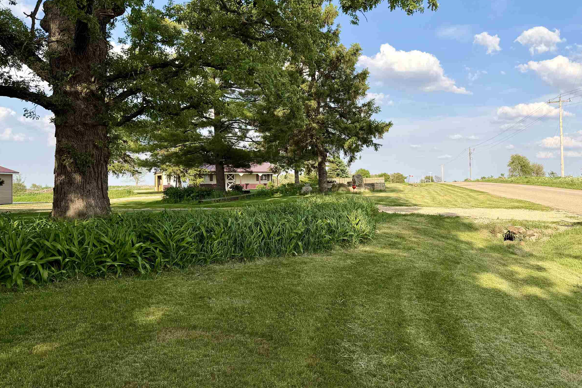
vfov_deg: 41.1
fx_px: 517
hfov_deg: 58.0
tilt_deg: +1.4
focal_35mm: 32
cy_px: 176
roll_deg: +0.6
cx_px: 363
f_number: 1.78
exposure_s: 1/3279
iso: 80
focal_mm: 6.76
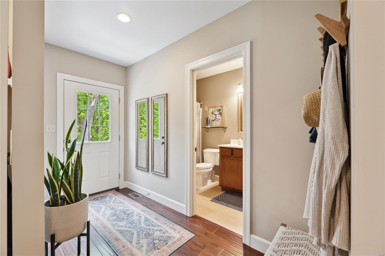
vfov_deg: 81.1
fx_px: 150
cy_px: 128
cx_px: 192
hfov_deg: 104.3
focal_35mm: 14
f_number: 8
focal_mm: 14
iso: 200
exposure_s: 1/4
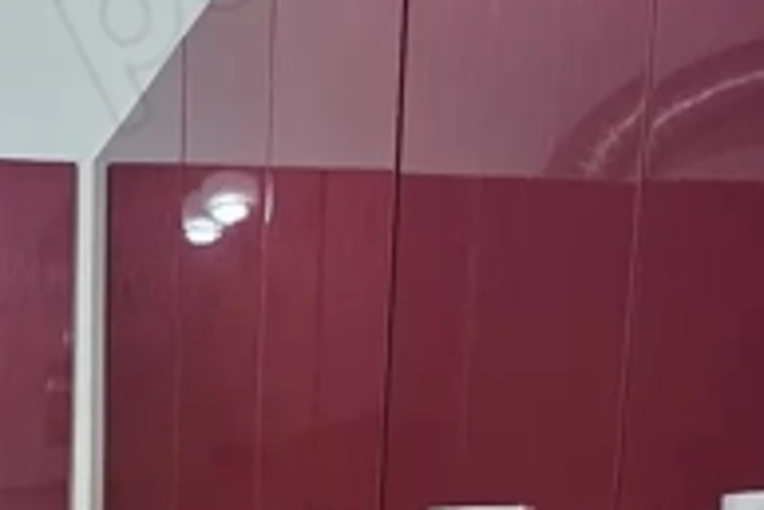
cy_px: 842
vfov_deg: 17.0
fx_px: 1487
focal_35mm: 70
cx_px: 12
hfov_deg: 27.3
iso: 250
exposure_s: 1/50
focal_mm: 2.2
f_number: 1.9
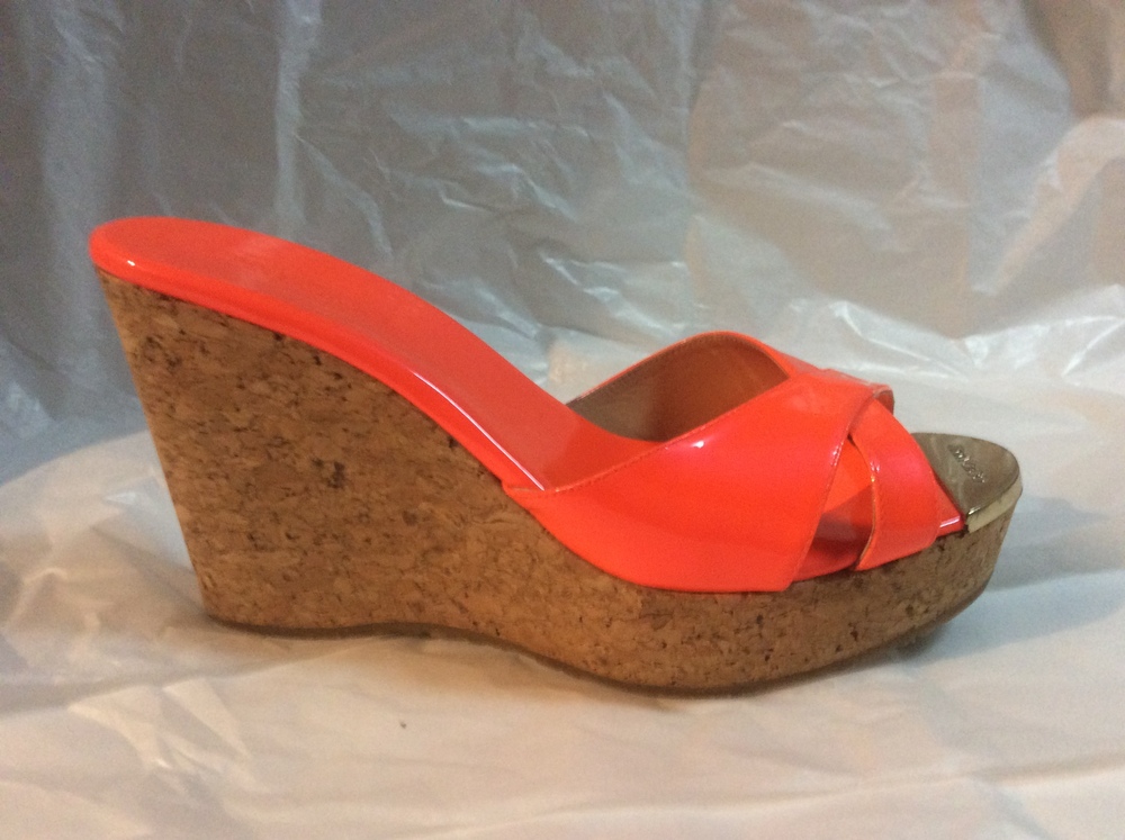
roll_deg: +1.7
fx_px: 1038
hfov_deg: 56.9
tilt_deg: -18.7
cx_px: 562
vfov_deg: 44.1
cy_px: 420
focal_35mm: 32
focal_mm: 3.3
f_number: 2.4
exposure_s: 1/24
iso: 200
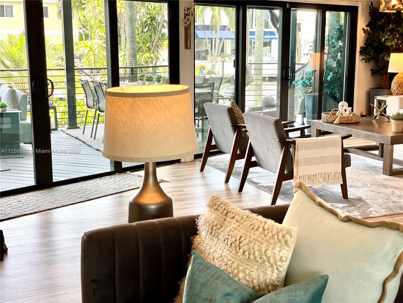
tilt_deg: -9.5
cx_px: 202
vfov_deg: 28.0
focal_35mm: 52
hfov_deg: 36.8
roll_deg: -0.1
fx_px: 605
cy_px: 152
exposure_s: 1/120
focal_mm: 6
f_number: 2
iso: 80
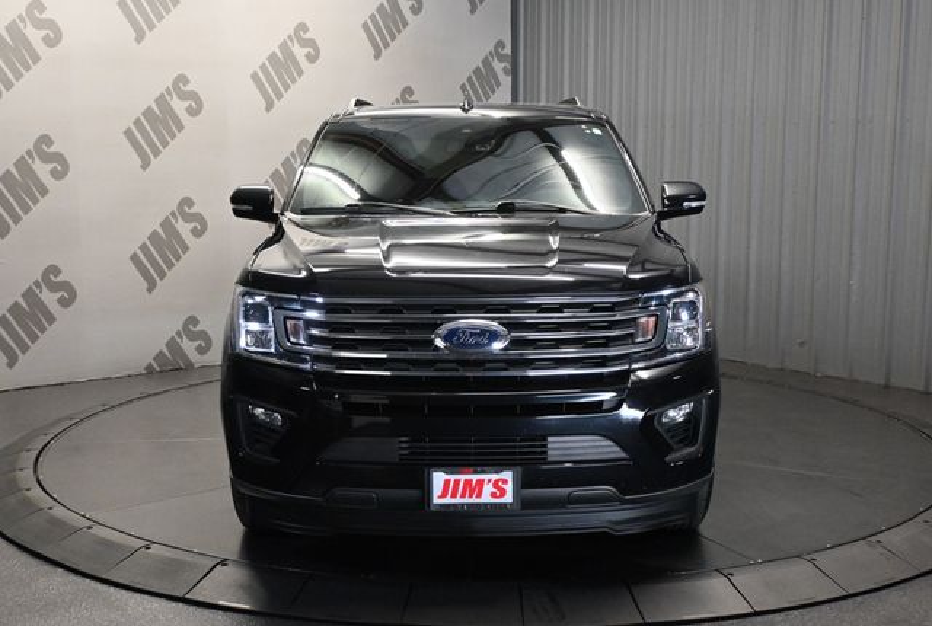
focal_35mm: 40
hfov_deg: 48.6
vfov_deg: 33.8
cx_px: 466
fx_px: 1031
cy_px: 313
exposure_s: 1/60
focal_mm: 26.5
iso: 3200
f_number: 4.5
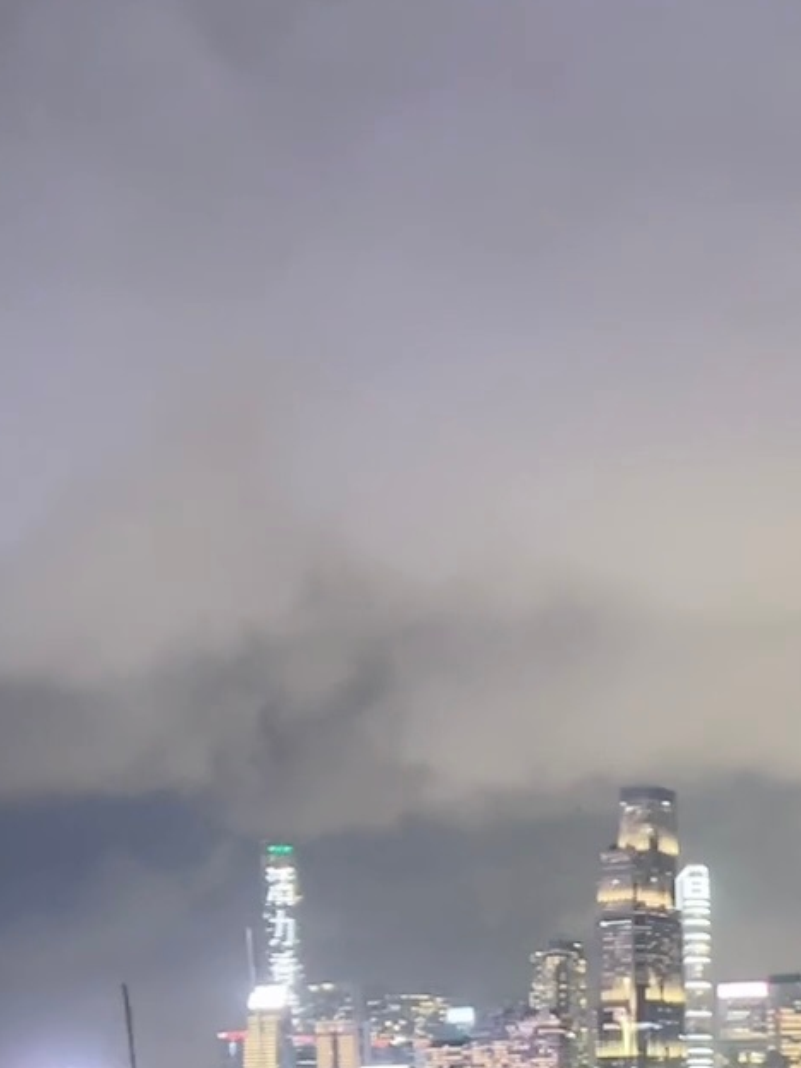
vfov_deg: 26.7
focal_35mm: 65
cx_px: 883
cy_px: 1260
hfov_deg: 21.4
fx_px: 2005
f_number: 1.5
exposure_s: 1/25
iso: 800
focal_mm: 5.7
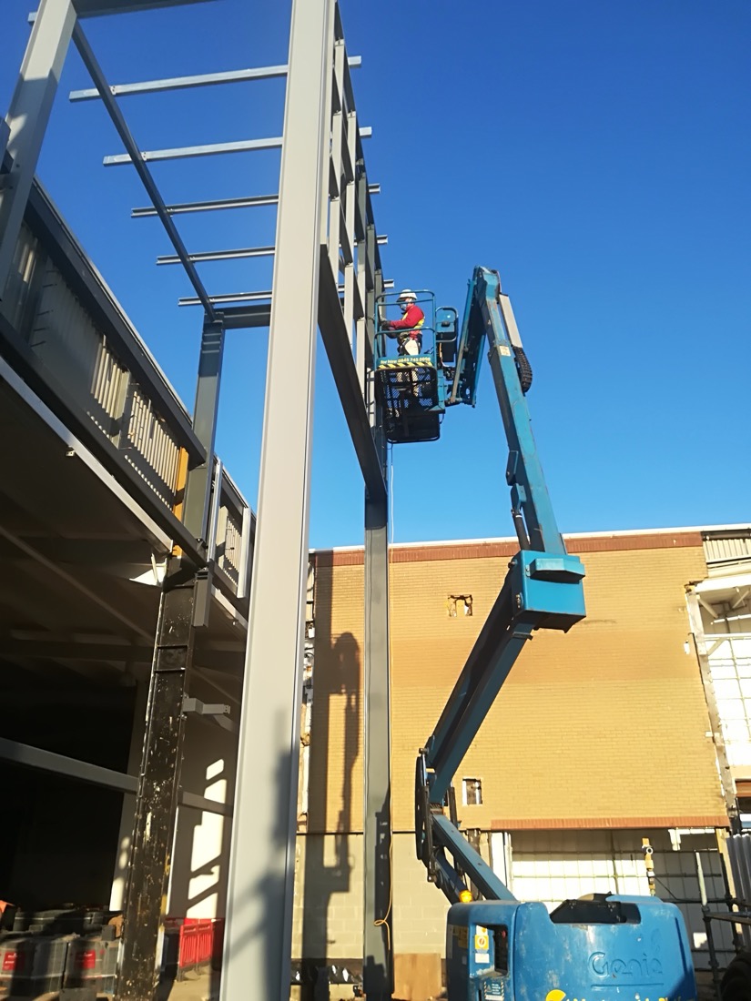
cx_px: 376
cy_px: 500
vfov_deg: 67.3
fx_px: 752
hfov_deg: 53.1
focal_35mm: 26
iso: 50
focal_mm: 3.83
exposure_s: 1/447
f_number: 2.2
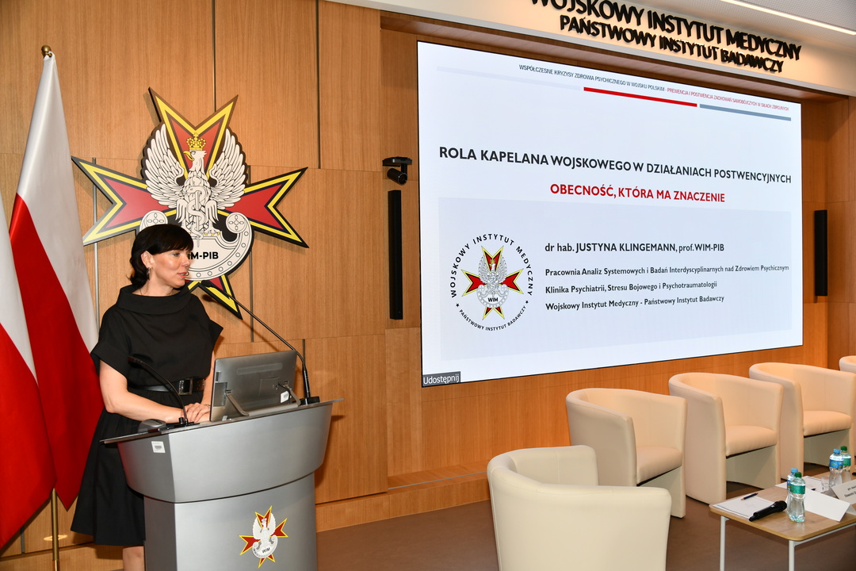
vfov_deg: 43.6
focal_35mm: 30
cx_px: 428
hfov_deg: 61.9
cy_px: 286
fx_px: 713
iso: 320
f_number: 5
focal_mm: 30
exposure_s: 1/60
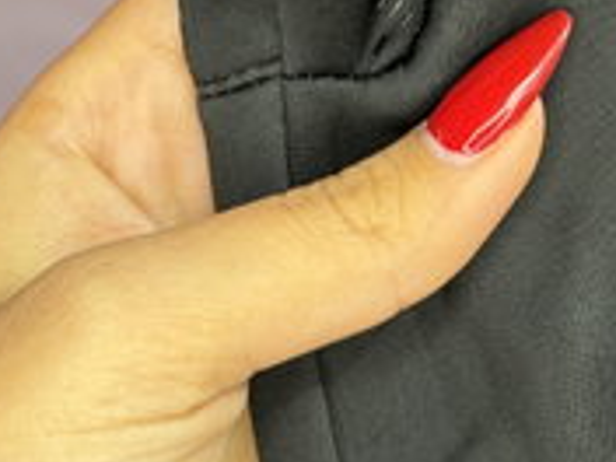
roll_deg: -0.4
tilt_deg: -8.2
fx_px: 2580
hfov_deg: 13.5
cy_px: -170
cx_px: 595
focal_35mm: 145
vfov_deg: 10.0
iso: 250
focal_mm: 6.76
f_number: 1.78
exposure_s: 1/100
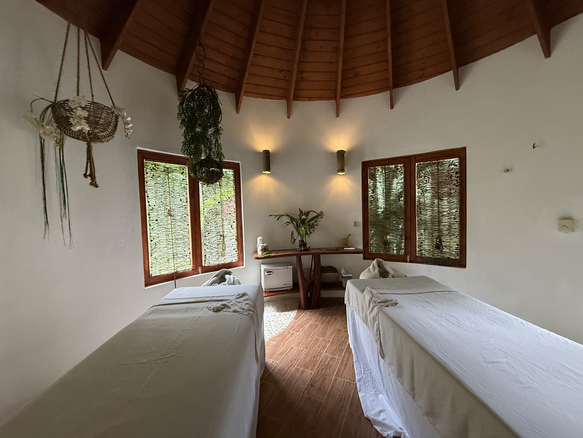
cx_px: 292
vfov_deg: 85.7
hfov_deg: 102.1
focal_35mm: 14
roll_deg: +2.3
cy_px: 219
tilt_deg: -2.9
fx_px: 236
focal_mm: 2.22
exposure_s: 1/60
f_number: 2.2
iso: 400
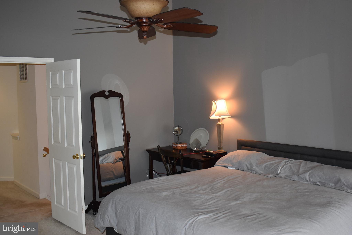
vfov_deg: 35.5
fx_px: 367
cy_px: 118
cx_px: 176
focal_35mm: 38
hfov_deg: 51.3
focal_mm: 25
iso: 800
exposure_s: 1/60
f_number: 4
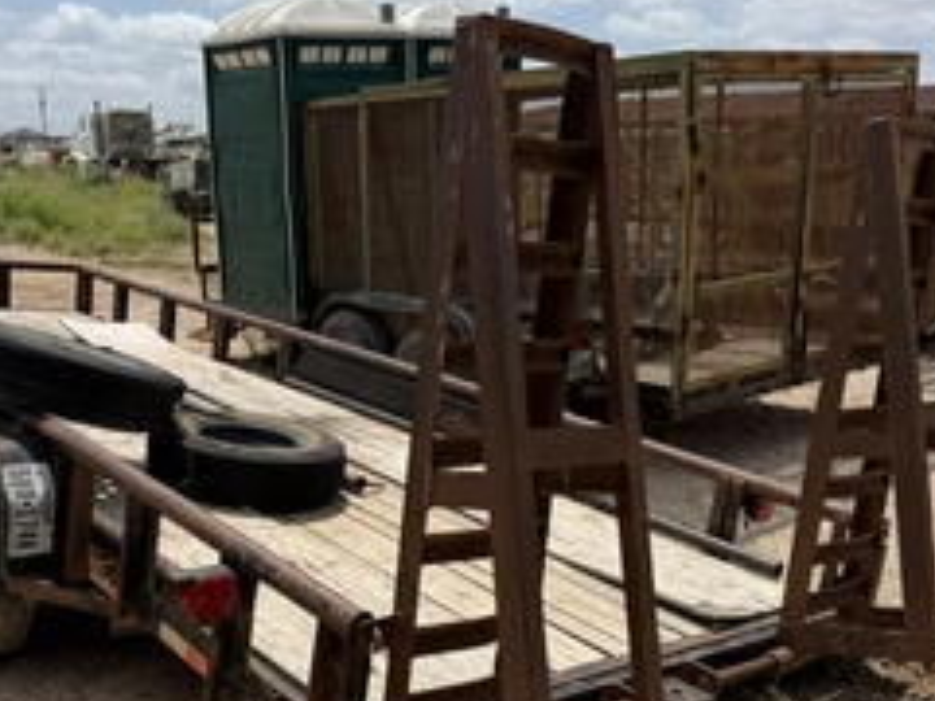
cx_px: 339
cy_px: 436
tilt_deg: -14.5
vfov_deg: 35.8
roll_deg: -0.4
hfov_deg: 46.3
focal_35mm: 40
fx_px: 1080
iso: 80
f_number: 1.78
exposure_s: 1/6173
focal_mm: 6.76
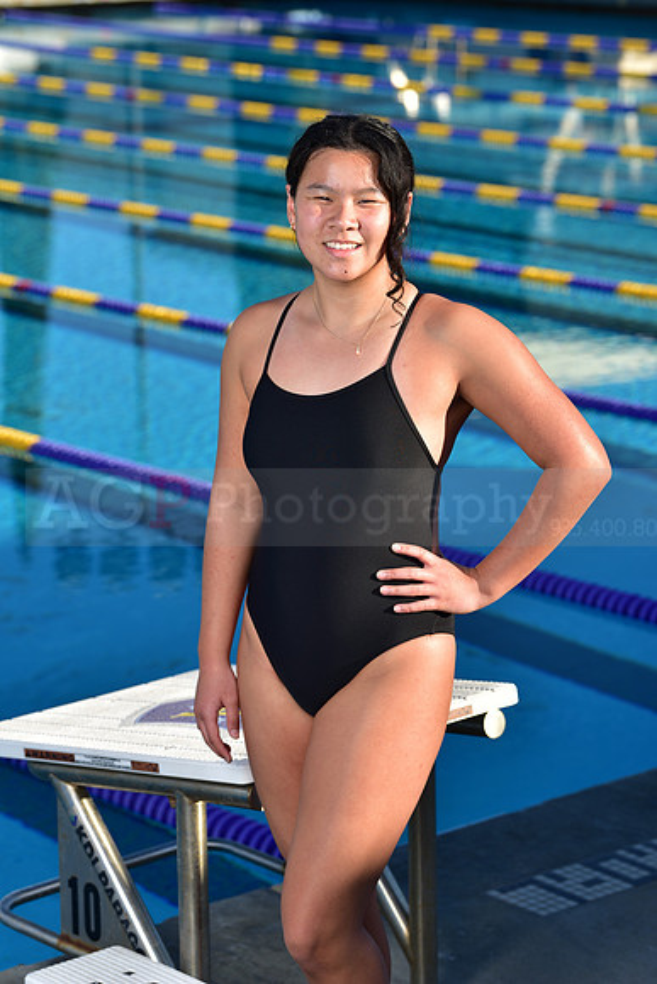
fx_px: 2872
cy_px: 492
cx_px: 328
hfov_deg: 13.0
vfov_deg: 19.5
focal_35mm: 105
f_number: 5.6
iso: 64
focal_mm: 105
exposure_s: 1/250
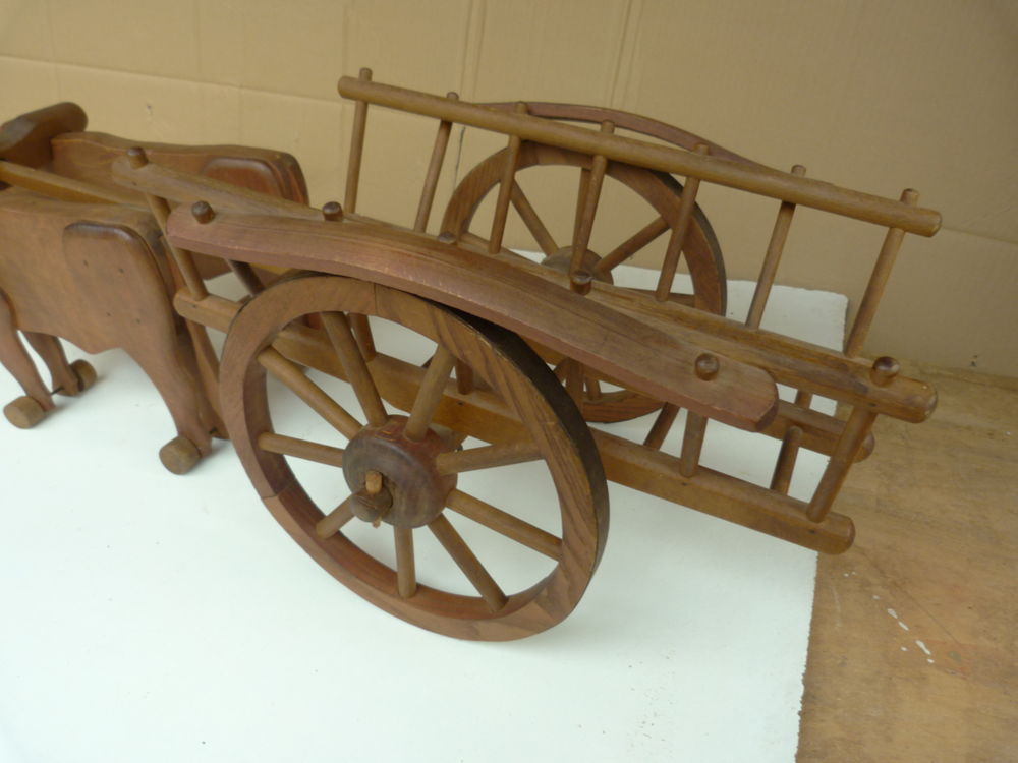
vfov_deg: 54.9
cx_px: 509
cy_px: 382
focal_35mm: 25
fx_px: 735
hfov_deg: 69.4
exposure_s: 1/60
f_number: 2.8
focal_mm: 4.5
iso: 125
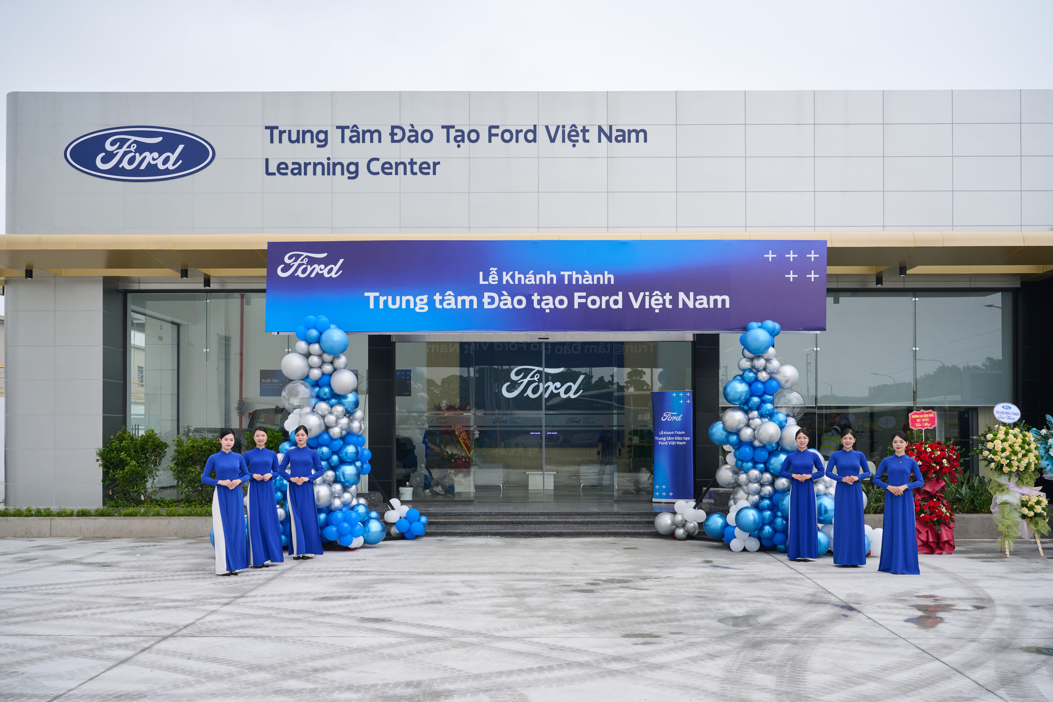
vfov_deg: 38.4
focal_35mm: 34
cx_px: 526
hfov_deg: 55.1
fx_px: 1009
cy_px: 351
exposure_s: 1/800
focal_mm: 34.5
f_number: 5.6
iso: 320
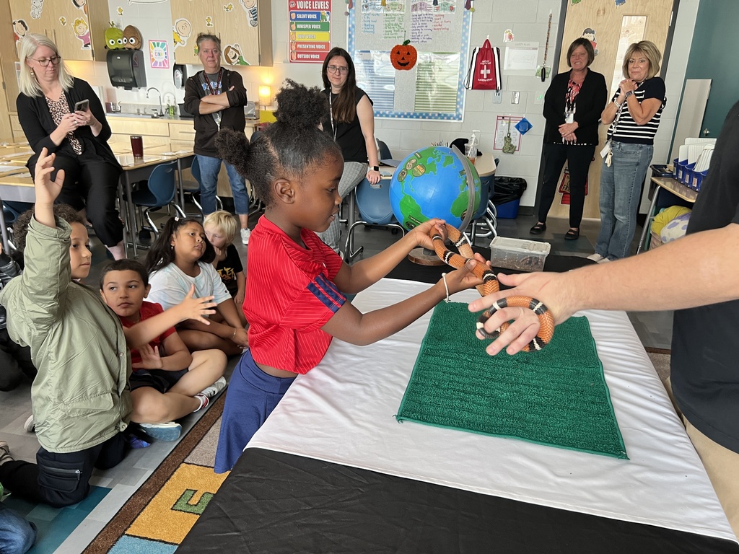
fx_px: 555
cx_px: 370
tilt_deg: -19.9
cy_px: 277
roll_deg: -2.2
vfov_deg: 53.1
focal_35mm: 26
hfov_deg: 67.3
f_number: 1.5
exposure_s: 1/93
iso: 125
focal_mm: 5.7
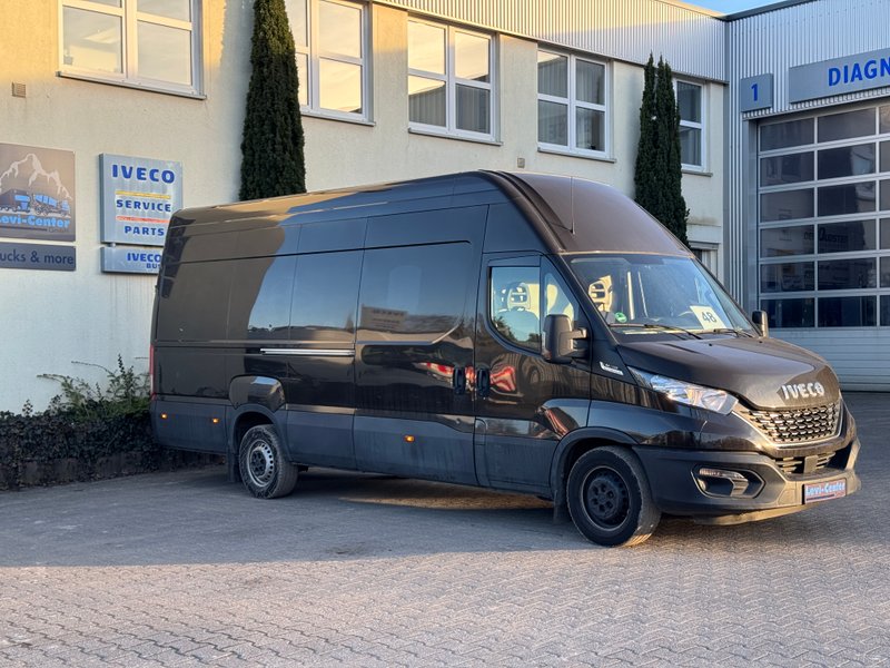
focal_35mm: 48
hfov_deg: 39.7
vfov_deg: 30.3
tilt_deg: +0.7
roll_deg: +0.3
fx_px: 1234
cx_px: 445
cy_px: 334
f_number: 1.78
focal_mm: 6.76
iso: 64
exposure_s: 1/364
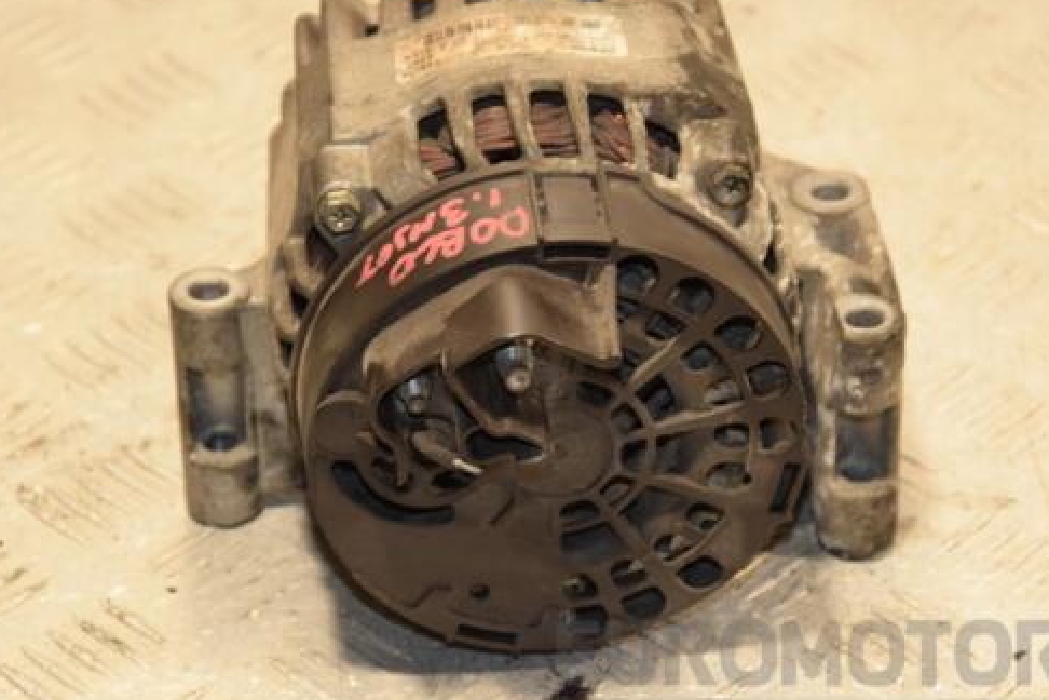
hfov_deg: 13.9
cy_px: 365
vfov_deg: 9.3
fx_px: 4312
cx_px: 516
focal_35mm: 148
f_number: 5.3
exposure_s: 1/100
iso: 800
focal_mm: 80
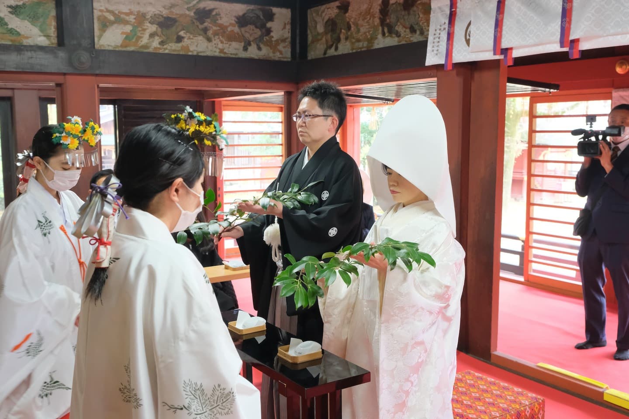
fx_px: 611
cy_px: 210
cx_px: 314
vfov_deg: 37.9
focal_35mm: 35
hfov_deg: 54.4
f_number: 4.5
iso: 3200
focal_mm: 23.5
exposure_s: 1/60
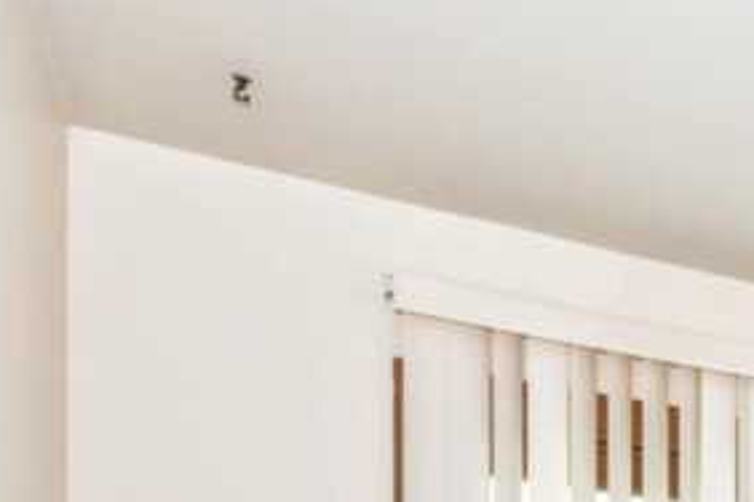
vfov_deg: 16.7
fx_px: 1445
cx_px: 1291
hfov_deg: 21.4
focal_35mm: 69
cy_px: 885
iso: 800
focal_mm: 19
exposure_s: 1/125
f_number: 5.6
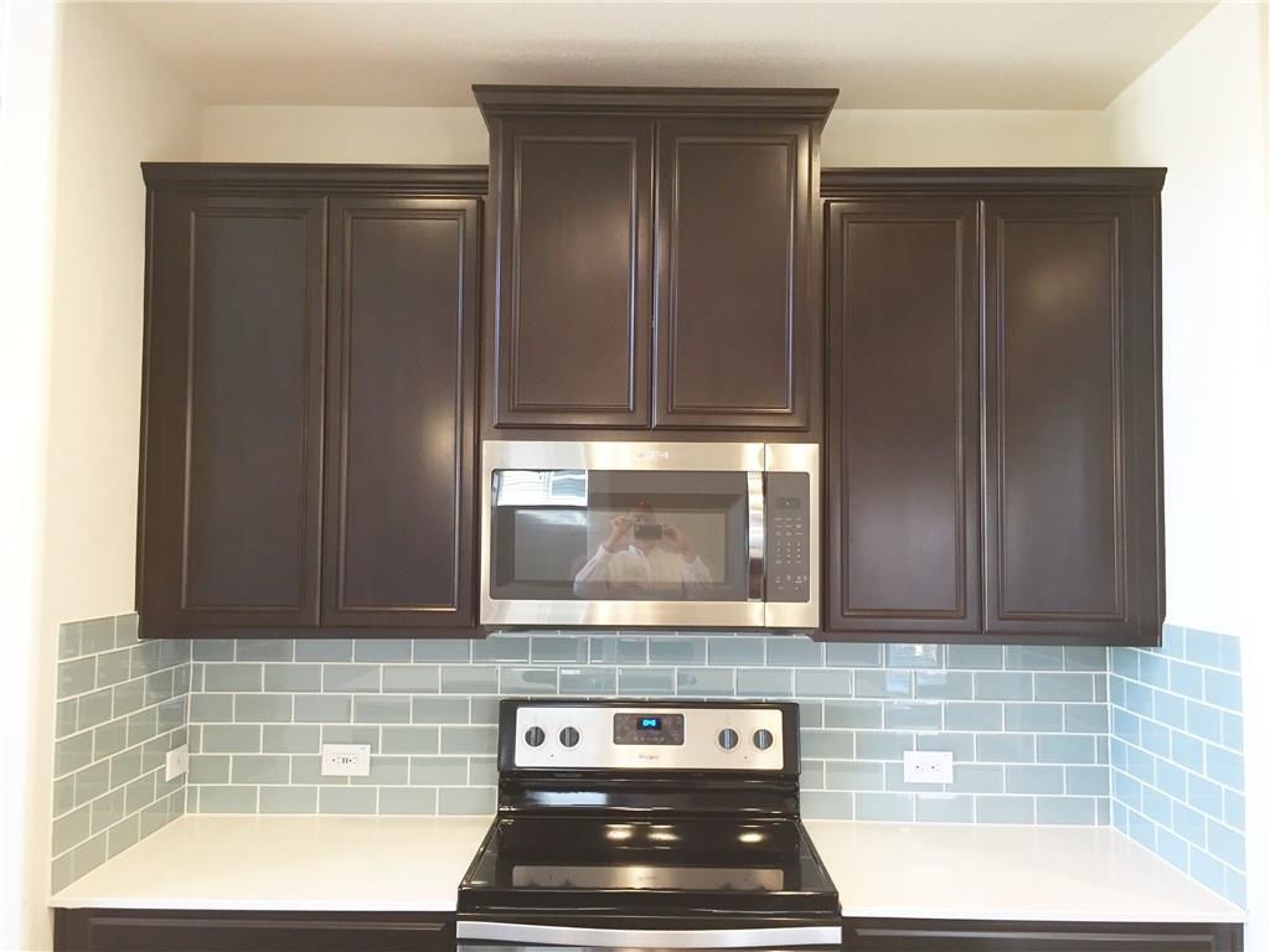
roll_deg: -0.7
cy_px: 476
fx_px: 1064
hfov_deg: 61.7
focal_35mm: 29
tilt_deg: +3.4
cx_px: 635
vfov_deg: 48.2
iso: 100
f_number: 2.2
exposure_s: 1/30
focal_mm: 4.15
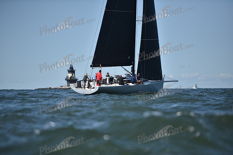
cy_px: 78
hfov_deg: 10.3
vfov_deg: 6.9
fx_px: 1295
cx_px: 116
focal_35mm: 200
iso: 250
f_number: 3.2
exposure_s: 1/8000
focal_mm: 200
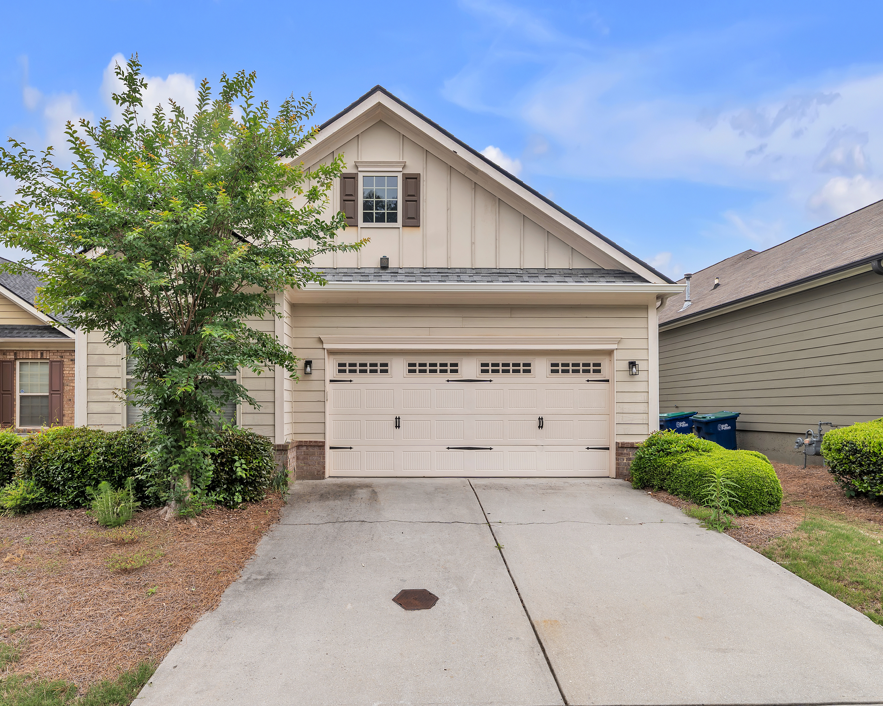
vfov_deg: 68.1
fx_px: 523
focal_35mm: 20
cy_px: 357
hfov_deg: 80.2
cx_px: 398
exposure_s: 1/50
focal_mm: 17
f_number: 9
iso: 100
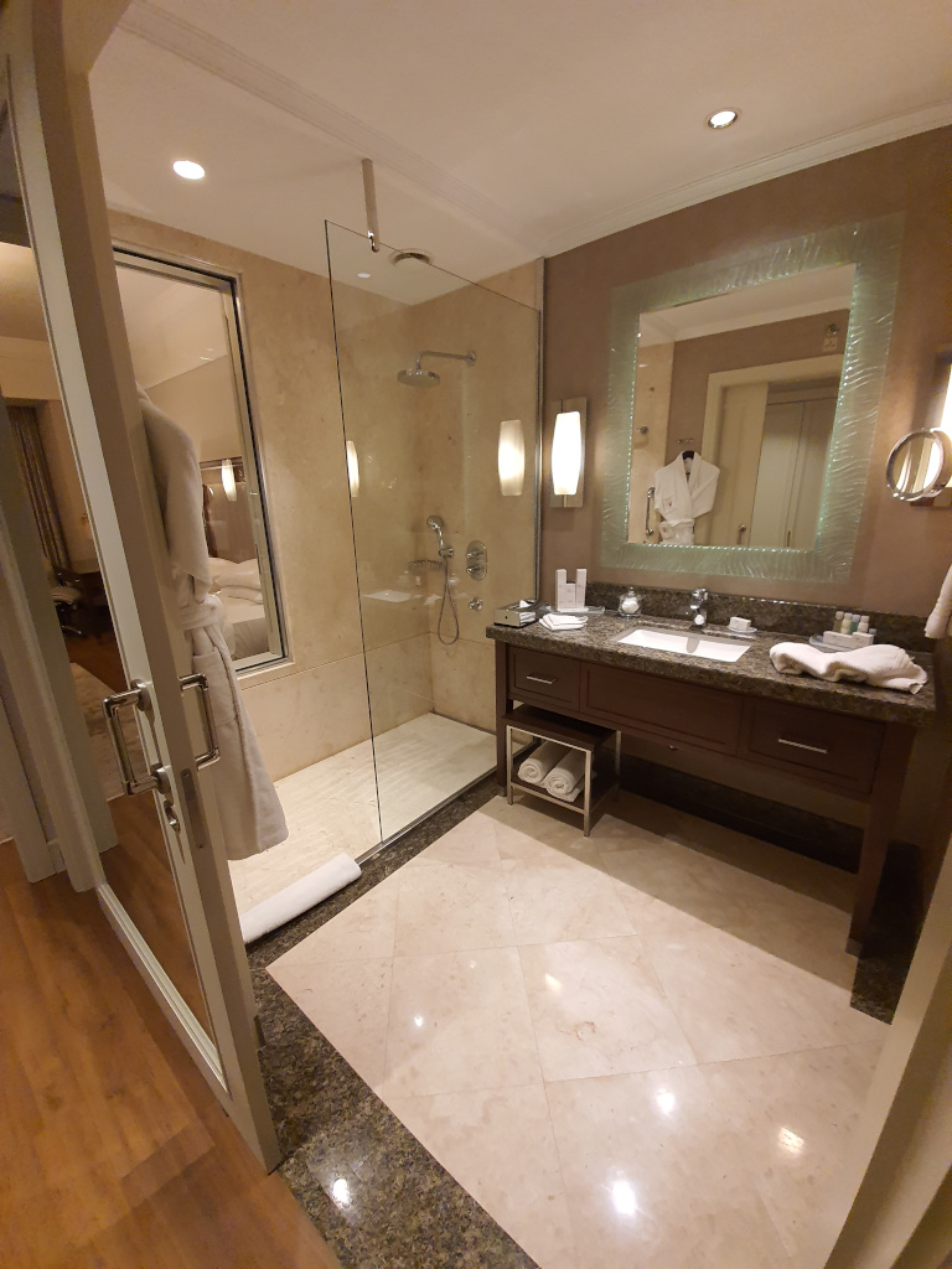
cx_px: 476
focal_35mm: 13
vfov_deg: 106.2
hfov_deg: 89.9
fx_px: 477
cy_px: 634
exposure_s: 1/50
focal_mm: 1.8
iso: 400
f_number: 2.2
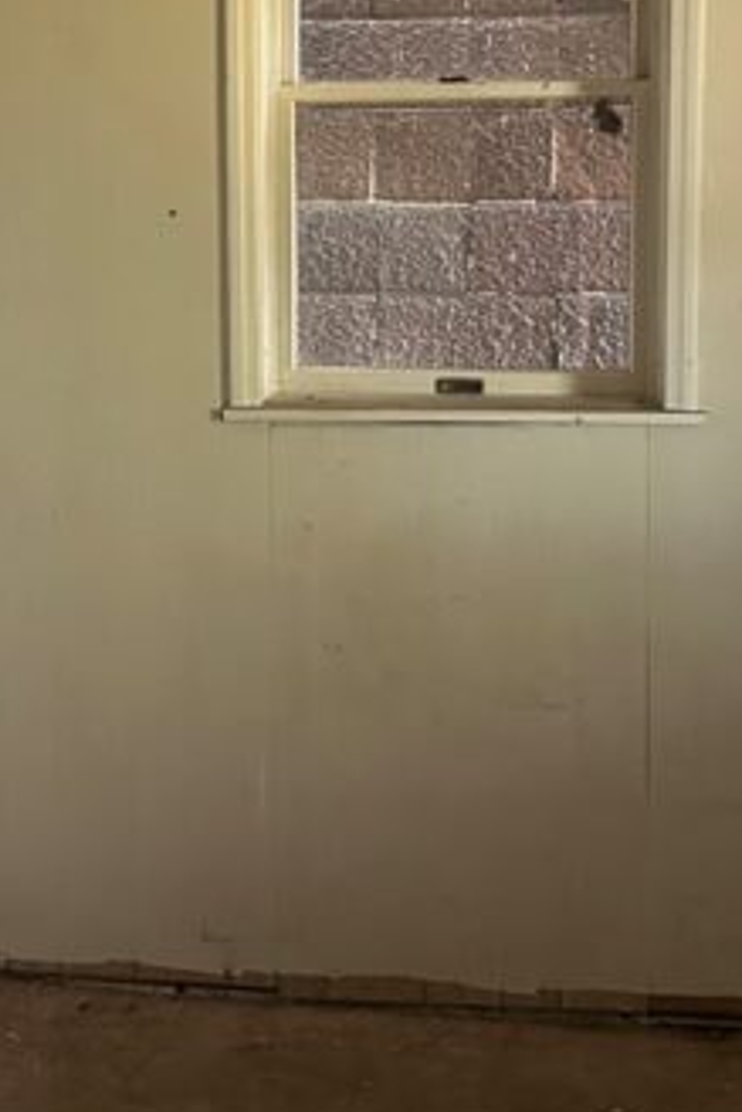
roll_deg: +1.0
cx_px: 210
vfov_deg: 30.0
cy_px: 278
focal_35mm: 66
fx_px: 2038
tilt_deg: -3.9
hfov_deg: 20.5
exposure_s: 1/45
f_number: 1.5
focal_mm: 5.7
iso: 500
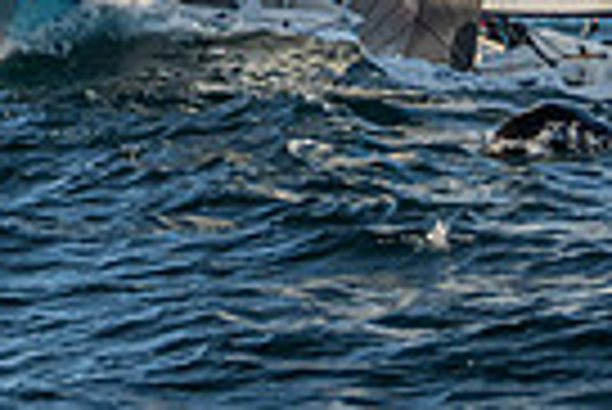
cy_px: -549
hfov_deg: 5.1
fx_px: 6807
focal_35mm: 400
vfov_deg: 3.4
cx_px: -271
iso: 400
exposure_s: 1/1000
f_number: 8
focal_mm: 70
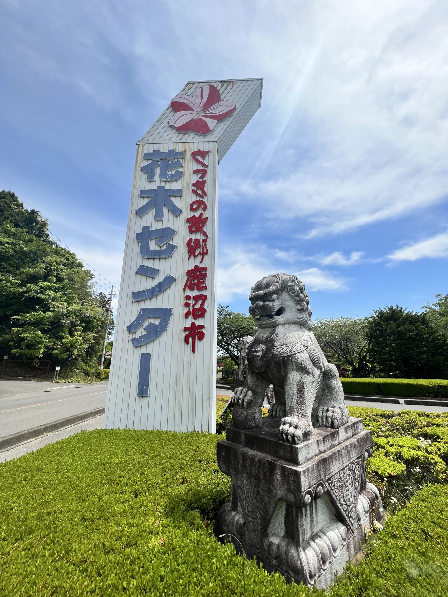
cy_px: 298
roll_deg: +0.4
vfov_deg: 106.2
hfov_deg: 89.9
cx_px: 224
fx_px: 224
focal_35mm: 13
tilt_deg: +13.9
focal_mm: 1.57
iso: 32
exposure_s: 1/1980
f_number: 1.8
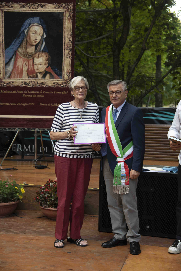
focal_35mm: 62
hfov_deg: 21.9
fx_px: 467
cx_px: 90
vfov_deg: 32.4
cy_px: 136
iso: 640
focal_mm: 62
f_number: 5
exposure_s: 1/160
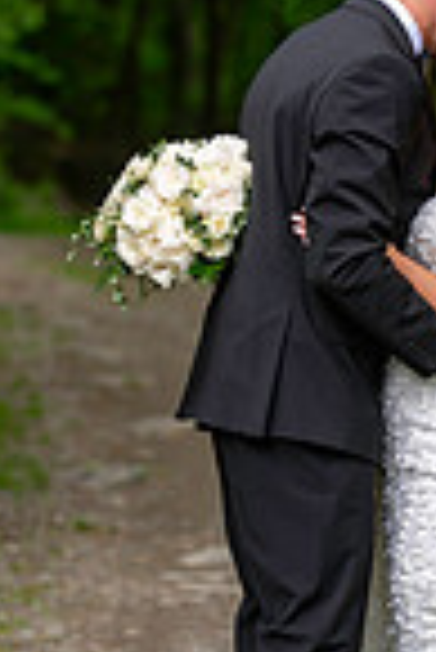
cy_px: 207
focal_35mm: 317
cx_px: 400
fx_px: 5745
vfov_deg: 6.5
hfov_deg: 4.3
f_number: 3.2
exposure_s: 1/80
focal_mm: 102
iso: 80
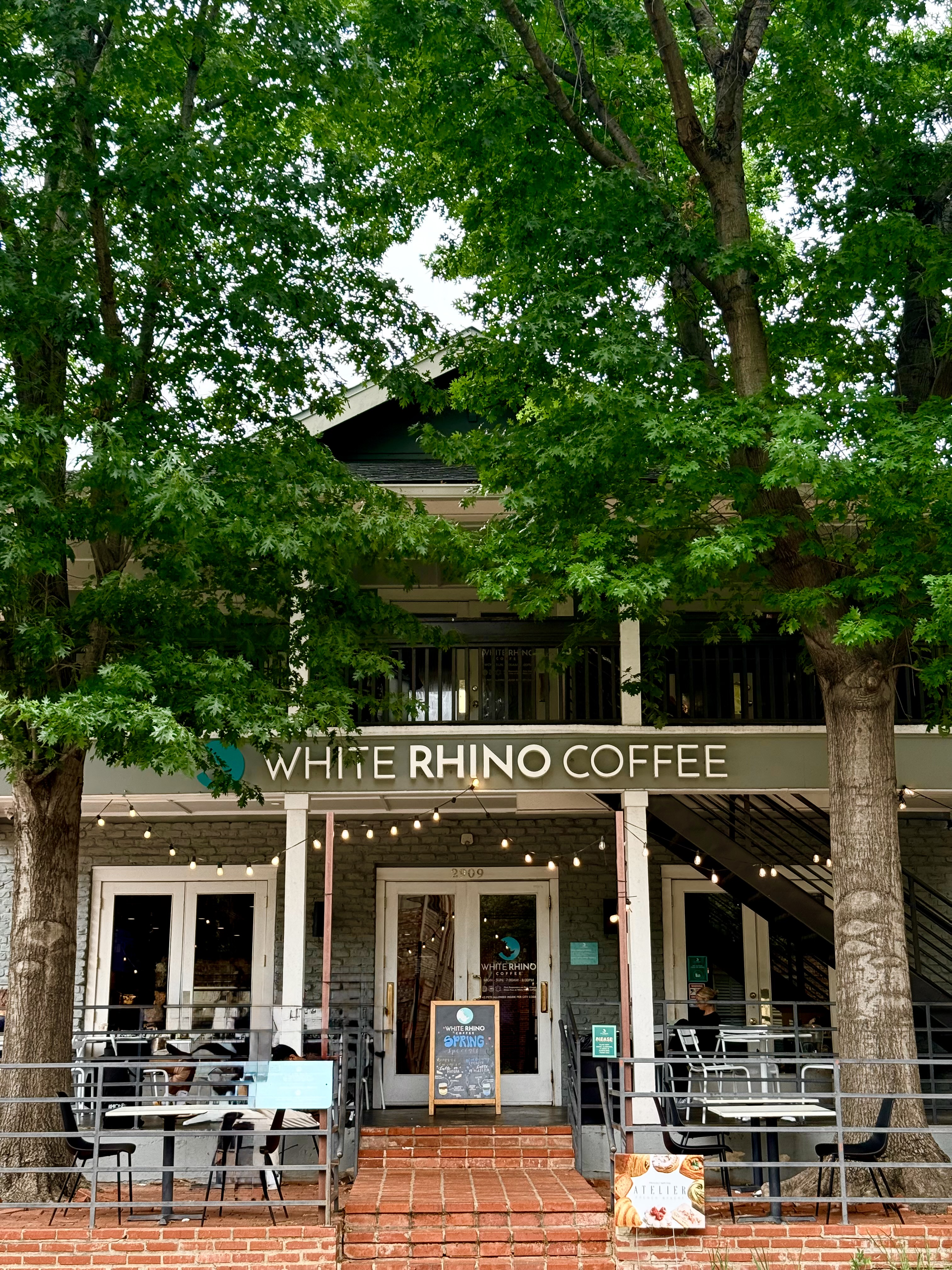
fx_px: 1760
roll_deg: +0.1
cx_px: 476
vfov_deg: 39.7
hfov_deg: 30.3
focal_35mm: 48
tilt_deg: +13.7
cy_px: 635
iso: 100
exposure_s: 1/490
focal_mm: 6.76
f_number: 1.78
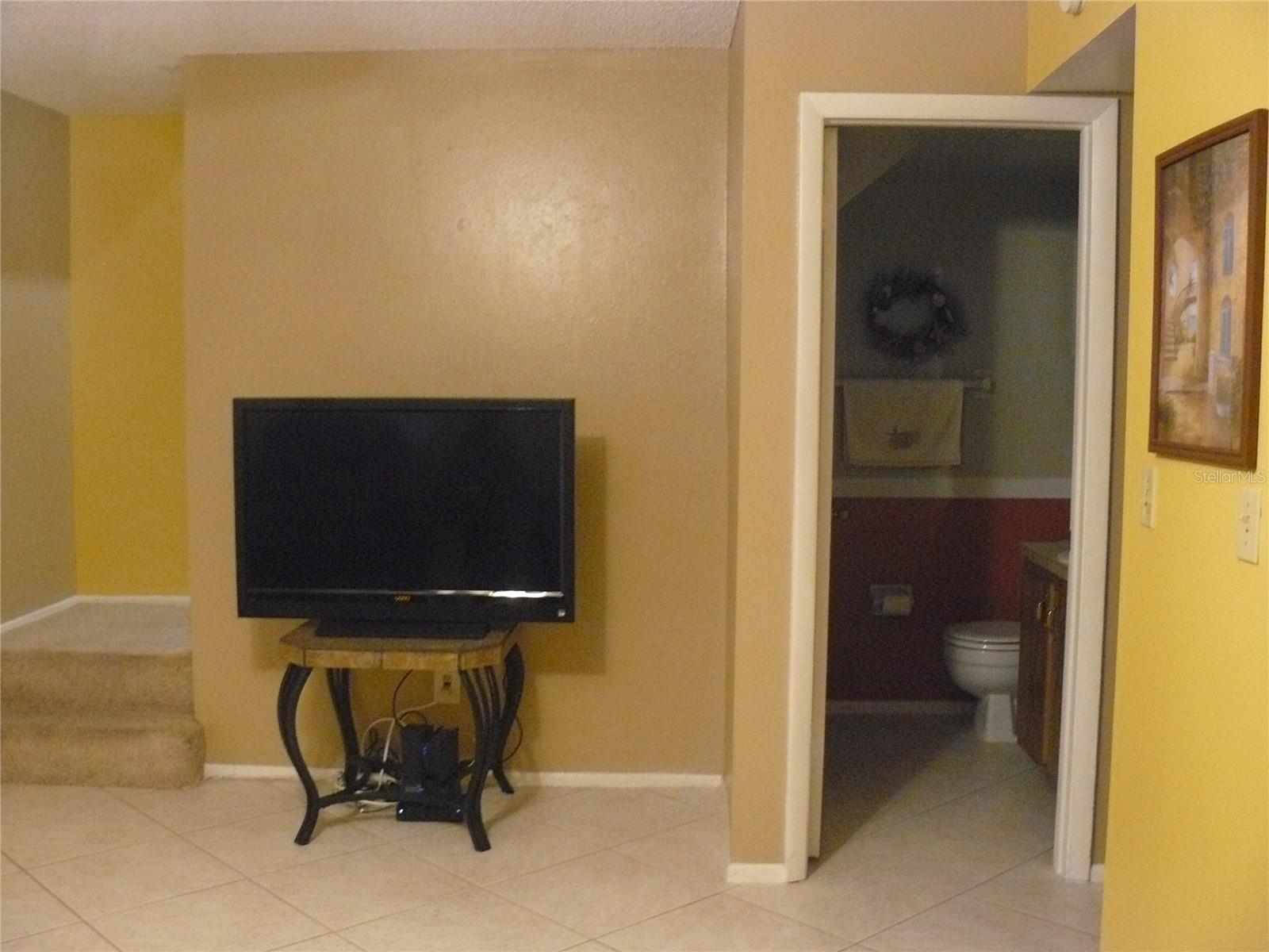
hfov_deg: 51.4
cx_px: 634
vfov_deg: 39.7
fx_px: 1320
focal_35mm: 36
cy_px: 476
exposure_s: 1/10
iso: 400
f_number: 2.8
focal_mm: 6
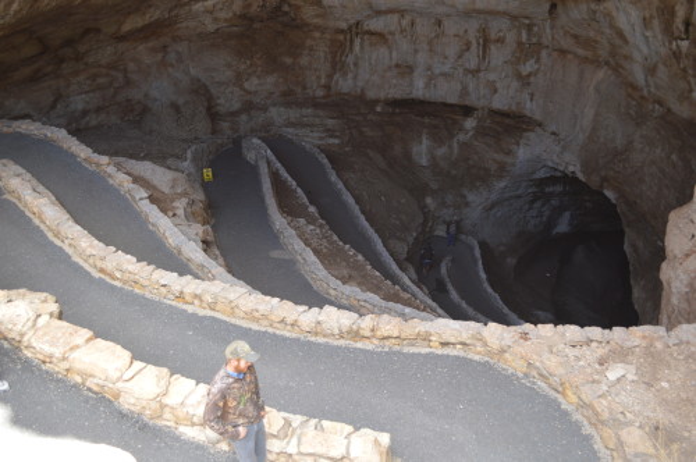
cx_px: 348
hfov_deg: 53.2
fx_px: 695
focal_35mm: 36
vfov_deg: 36.8
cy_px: 231
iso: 280
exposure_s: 1/125
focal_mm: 24
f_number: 4
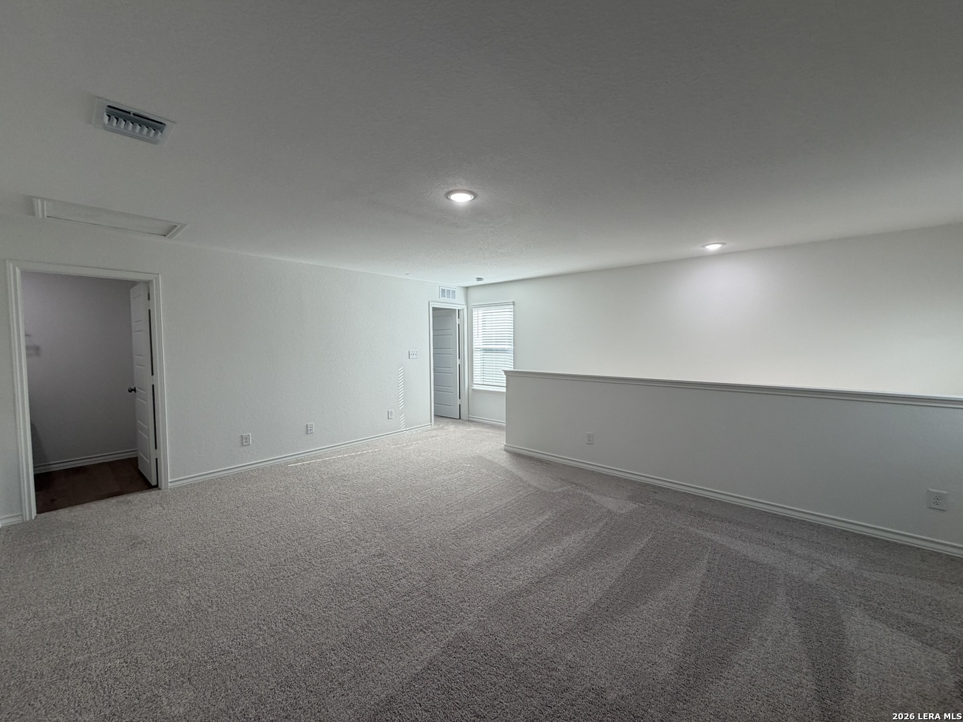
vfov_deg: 85.7
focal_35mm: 14
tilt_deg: -4.0
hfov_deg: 102.1
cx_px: 482
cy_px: 361
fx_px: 389
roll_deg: -0.4
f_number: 2.2
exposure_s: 1/120
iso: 100
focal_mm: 2.22
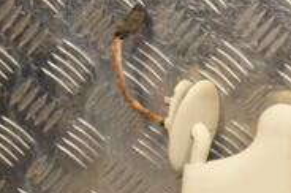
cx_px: 397
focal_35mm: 147
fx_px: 1186
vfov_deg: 9.0
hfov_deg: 13.4
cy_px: 299
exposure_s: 1/200
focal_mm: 30
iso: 800
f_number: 8
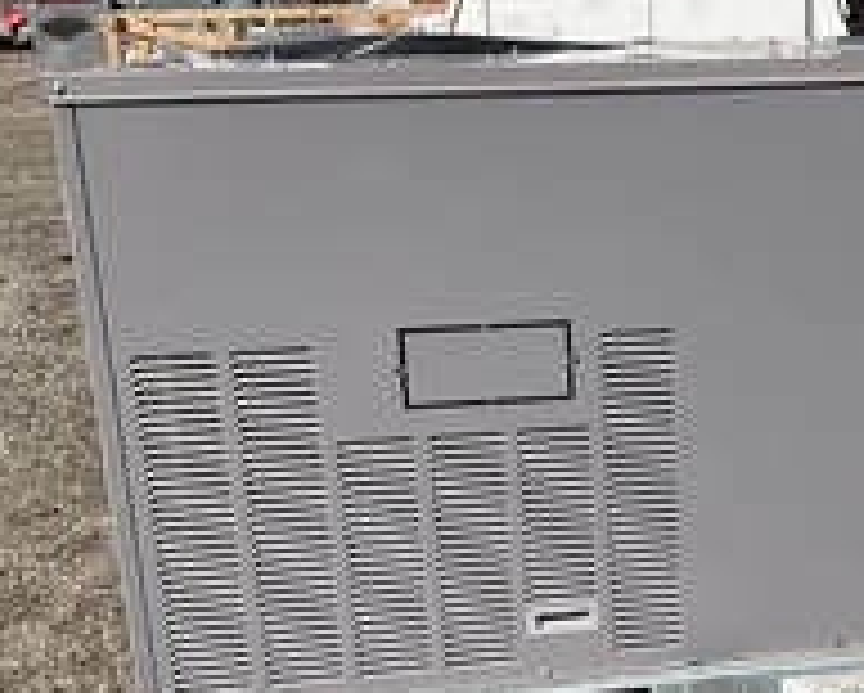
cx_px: 734
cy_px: 495
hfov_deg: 30.8
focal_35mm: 59
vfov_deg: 25.6
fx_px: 1510
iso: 25
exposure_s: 1/2959
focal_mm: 3
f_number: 1.8
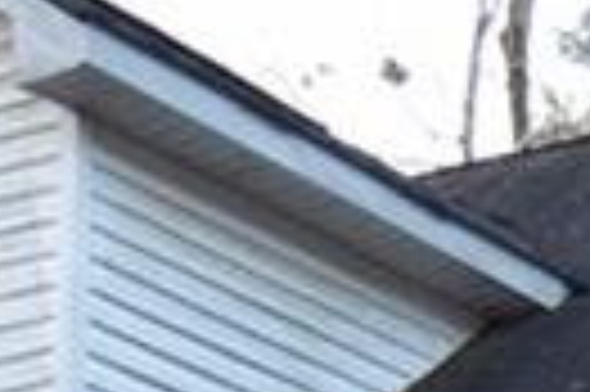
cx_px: 1045
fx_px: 4042
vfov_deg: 5.2
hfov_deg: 8.1
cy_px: 1203
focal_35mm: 247
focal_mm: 21
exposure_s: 1/125
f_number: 5.6
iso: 400
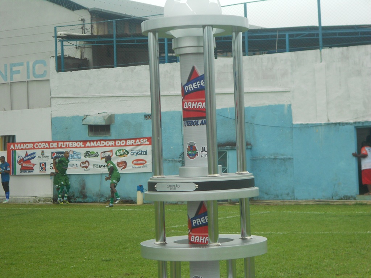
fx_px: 922
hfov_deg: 22.8
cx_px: 186
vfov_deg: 17.2
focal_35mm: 86
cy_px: 139
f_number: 6.3
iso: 100
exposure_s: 1/250
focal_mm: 15.4
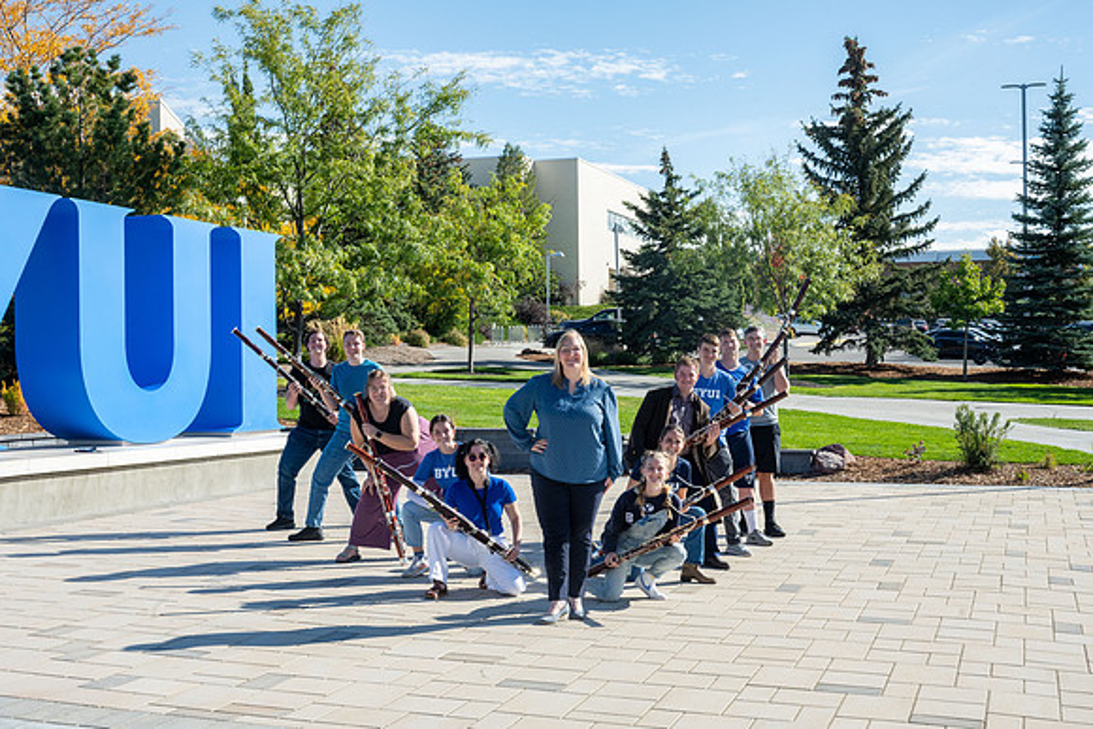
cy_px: 364
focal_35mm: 49
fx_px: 1485
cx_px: 546
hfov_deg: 40.4
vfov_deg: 27.6
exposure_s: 1/200
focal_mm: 48
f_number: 10
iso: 320
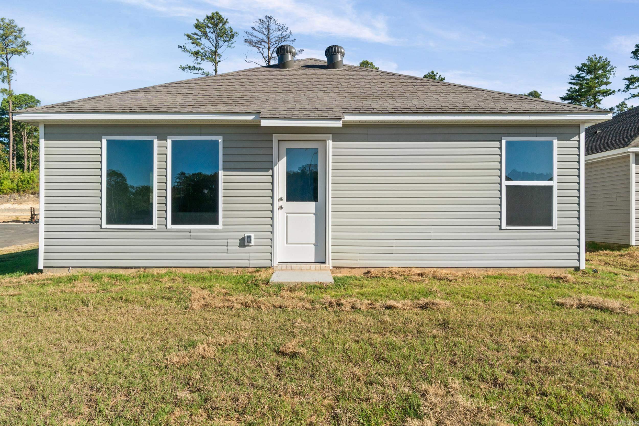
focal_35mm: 27
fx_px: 479
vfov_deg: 47.9
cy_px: 213
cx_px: 320
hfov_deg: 67.4
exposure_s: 1/800
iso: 250
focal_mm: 18
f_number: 9
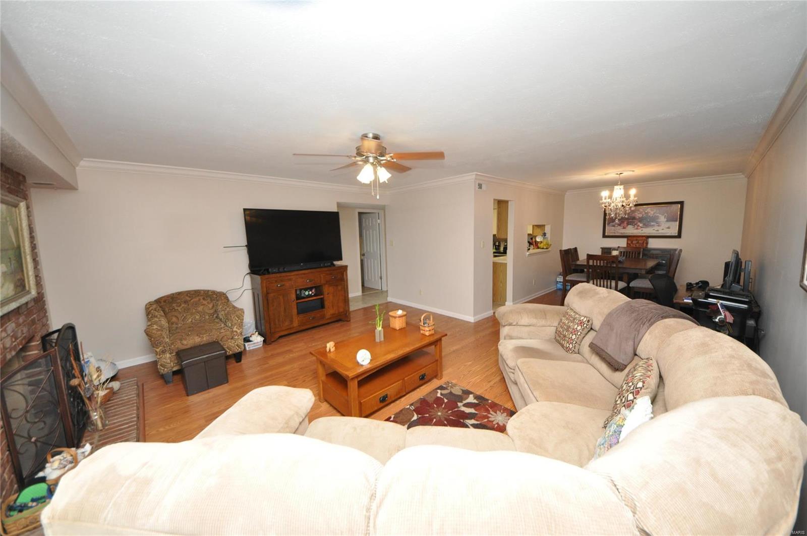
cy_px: 268
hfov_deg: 112.7
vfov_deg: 89.8
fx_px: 269
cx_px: 404
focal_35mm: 12
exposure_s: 1/60
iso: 800
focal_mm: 8
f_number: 4.5
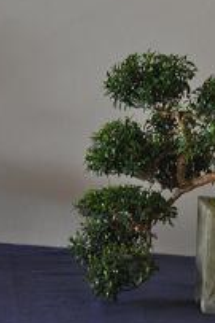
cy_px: 165
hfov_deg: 6.6
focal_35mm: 209
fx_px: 1875
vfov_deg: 9.9
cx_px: 182
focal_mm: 66
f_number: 5.3
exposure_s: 1/15
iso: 1600
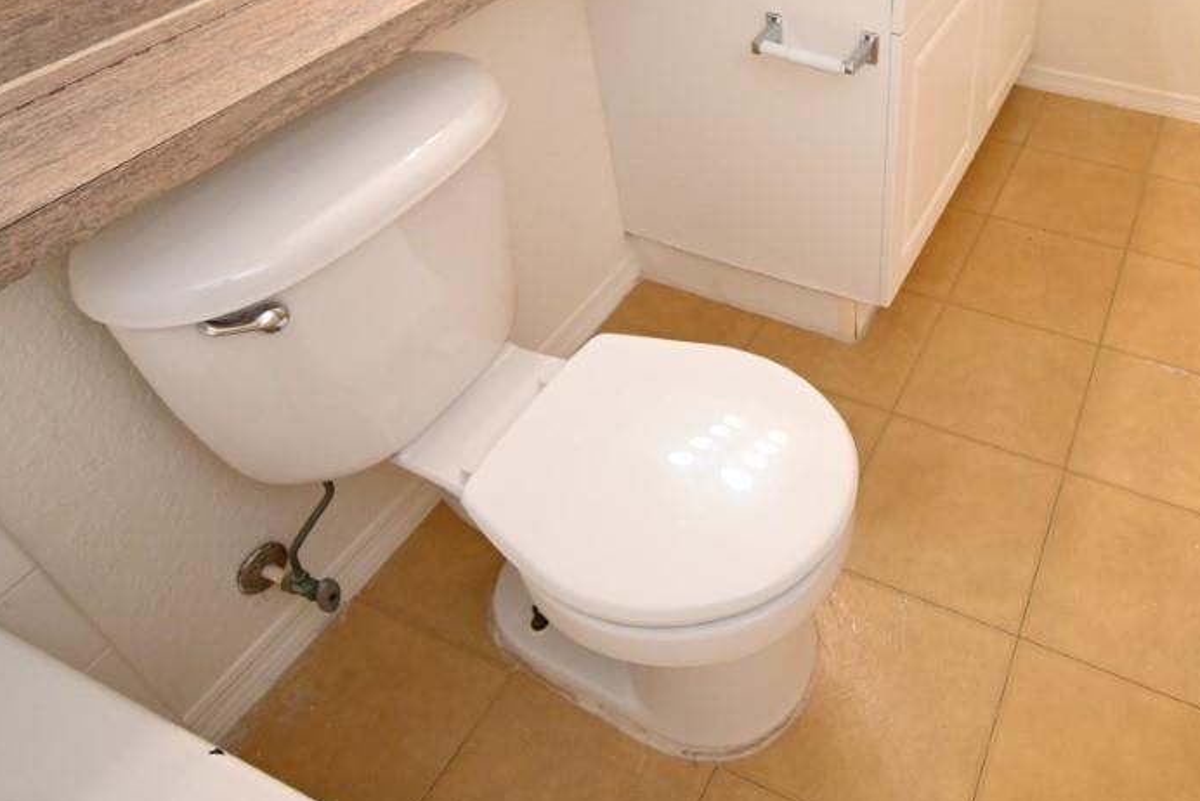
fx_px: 867
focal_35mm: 26
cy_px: 201
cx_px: 865
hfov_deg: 66.1
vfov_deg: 47.7
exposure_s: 1/60
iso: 1250
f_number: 4.5
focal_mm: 10
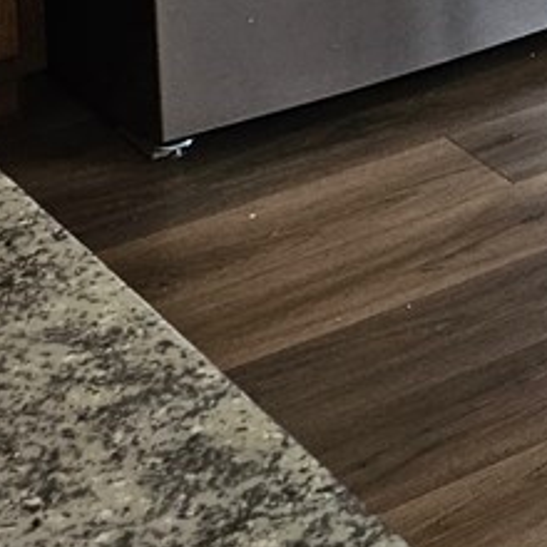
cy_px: -535
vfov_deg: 11.2
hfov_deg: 10.5
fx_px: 2539
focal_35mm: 142
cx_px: 1320
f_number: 1.8
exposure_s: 1/180
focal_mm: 5.4
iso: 200
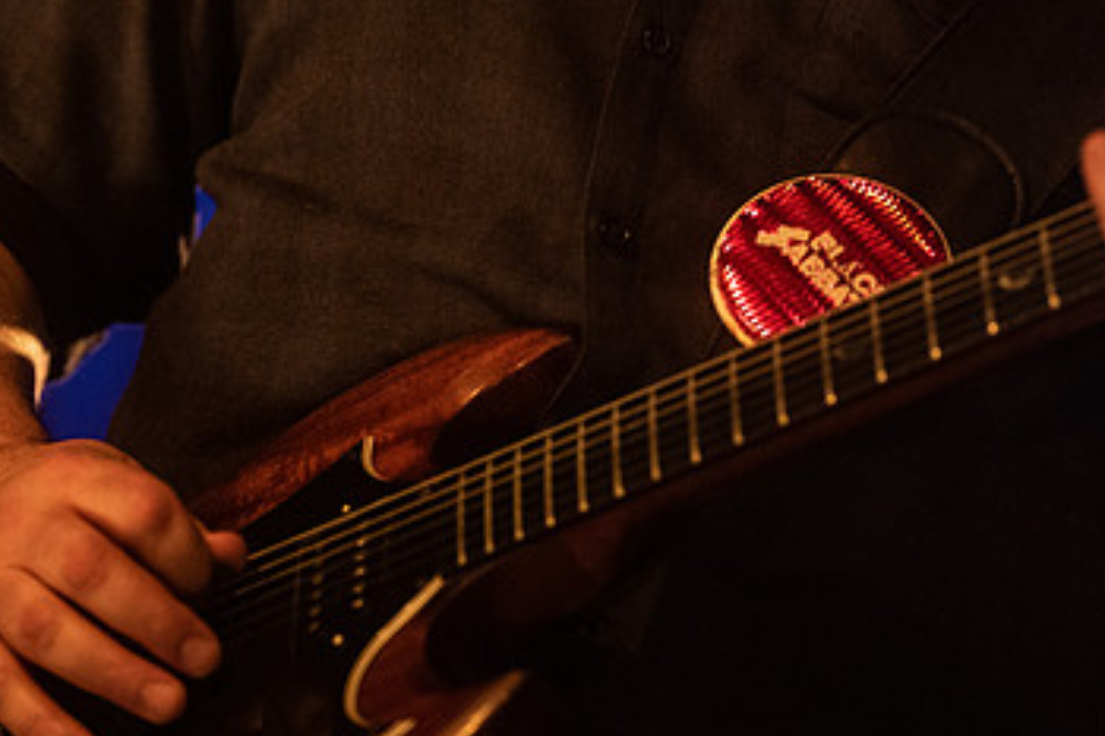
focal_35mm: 173
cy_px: 305
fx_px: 5307
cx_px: 558
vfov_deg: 7.9
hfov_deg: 11.9
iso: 3200
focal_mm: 95
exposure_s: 1/125
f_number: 3.2
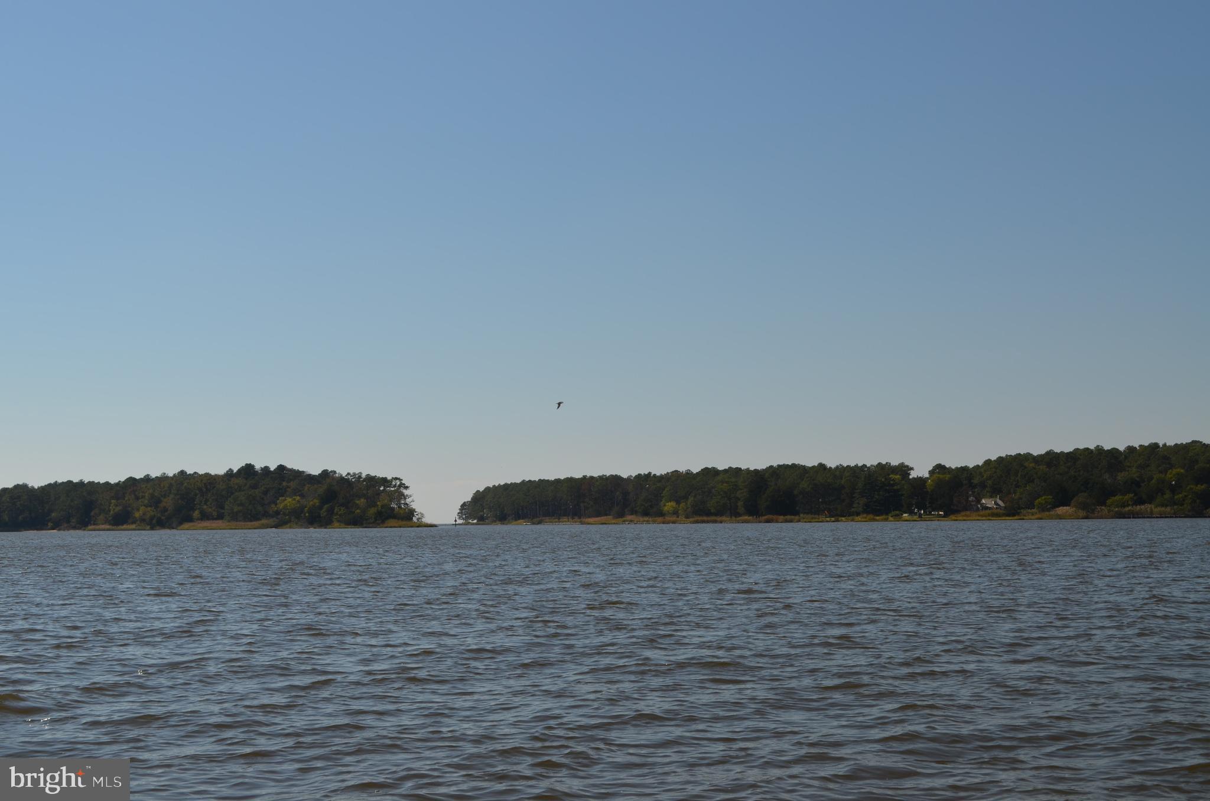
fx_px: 1610
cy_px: 400
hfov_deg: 41.2
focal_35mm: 48
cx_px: 605
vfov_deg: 27.9
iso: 100
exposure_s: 1/400
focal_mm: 32
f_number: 10
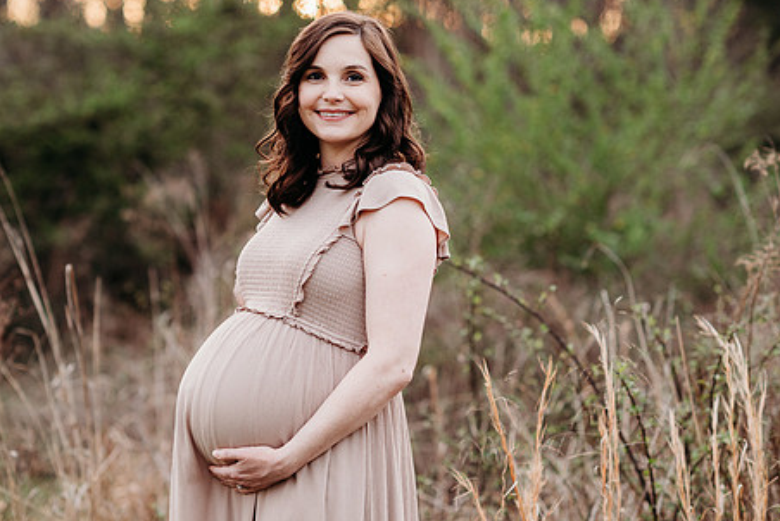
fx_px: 2363
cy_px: 211
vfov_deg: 12.6
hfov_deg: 18.7
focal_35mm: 109
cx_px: 321
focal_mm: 85
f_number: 2.5
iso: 400
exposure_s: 1/320
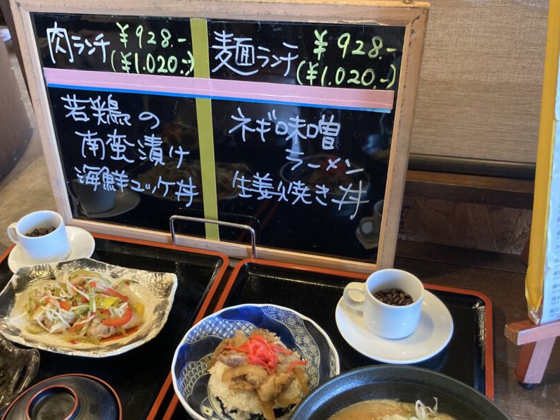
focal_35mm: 36
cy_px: 259
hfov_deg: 51.2
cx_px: 243
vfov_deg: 39.4
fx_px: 582
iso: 250
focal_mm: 3.99
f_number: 1.8
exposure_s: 1/50
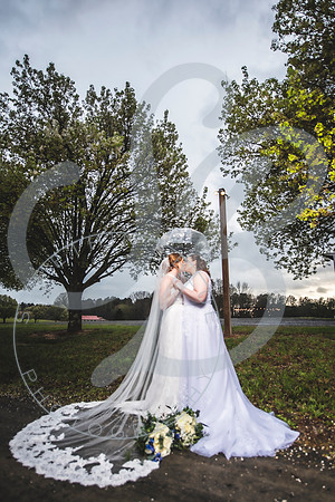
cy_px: 251
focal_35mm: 18
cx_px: 168
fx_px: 251
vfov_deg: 90.0
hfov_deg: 67.4
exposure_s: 1/640
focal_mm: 18
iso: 100
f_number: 2.8
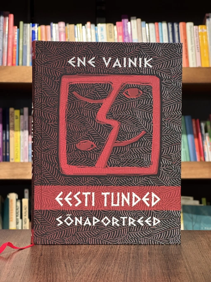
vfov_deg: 25.3
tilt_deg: -0.1
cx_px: 106
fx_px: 626
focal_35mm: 77
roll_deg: -1.2
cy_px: 141
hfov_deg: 19.1
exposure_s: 1/80
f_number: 2.8
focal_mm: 9
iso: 250
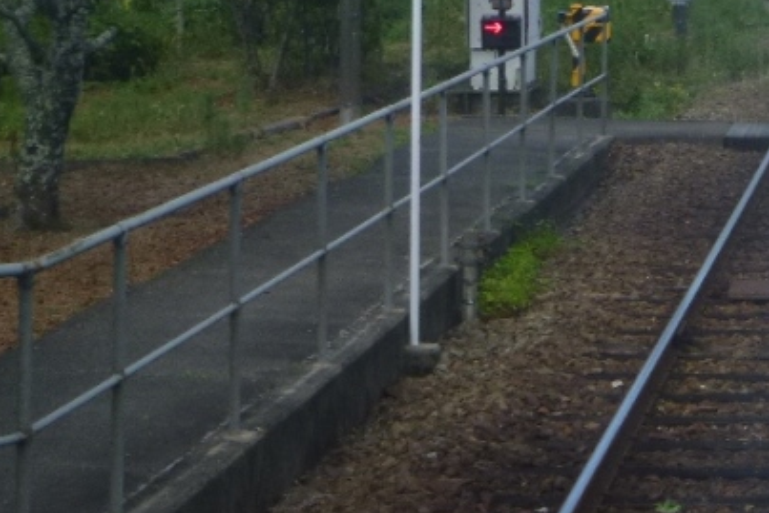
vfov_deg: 10.2
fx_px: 2821
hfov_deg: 15.0
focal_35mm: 132
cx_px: 899
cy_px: -105
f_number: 4.9
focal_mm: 9
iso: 100
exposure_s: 1/125
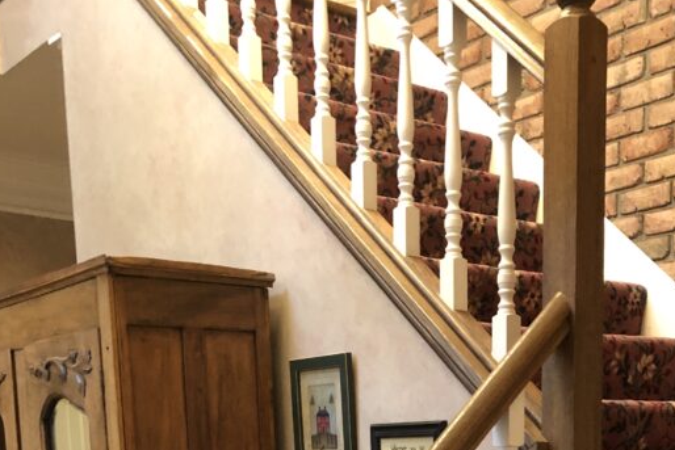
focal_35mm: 58
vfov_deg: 20.5
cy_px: 648
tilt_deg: -9.7
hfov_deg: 34.4
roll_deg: +0.9
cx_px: 407
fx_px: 1088
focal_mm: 3.99
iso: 100
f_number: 1.8
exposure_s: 1/6
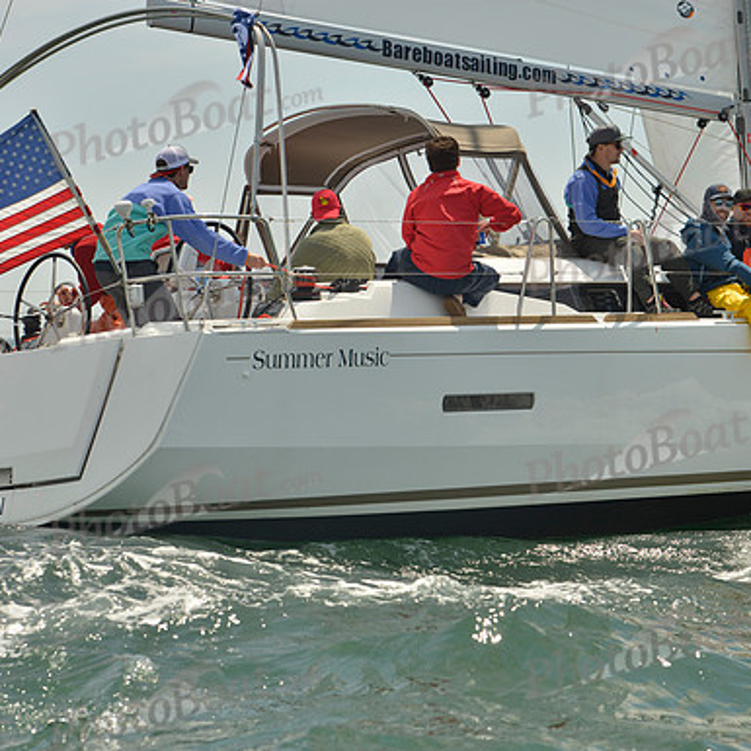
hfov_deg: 17.4
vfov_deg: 17.4
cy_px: 376
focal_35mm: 100
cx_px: 425
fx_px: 2455
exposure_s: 1/1250
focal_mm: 78
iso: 200
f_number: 7.1
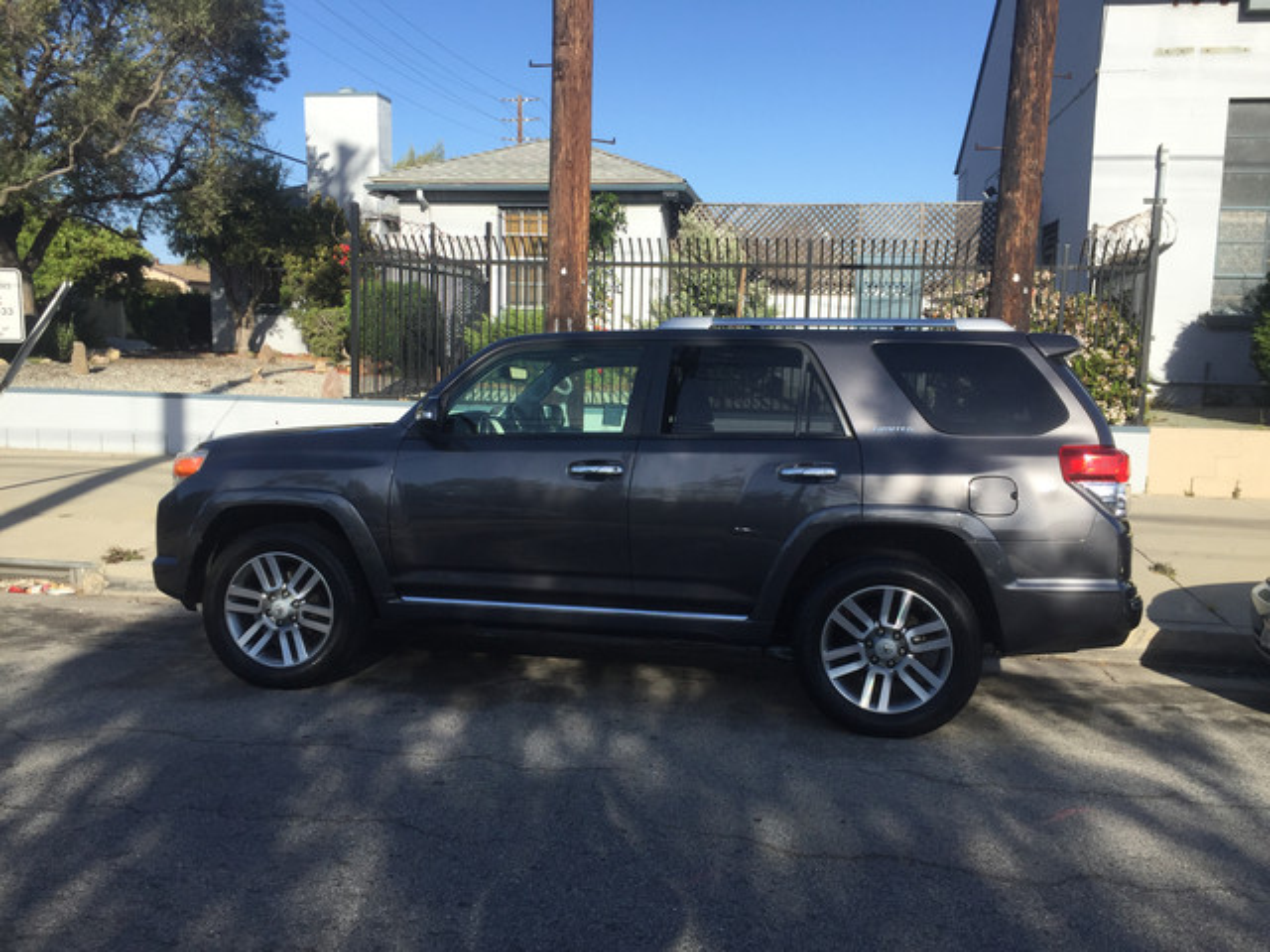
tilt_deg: -4.7
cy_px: 476
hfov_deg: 61.7
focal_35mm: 29
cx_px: 635
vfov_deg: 48.2
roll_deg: -1.2
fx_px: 1064
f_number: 2.2
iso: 32
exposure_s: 1/1412
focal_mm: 4.15
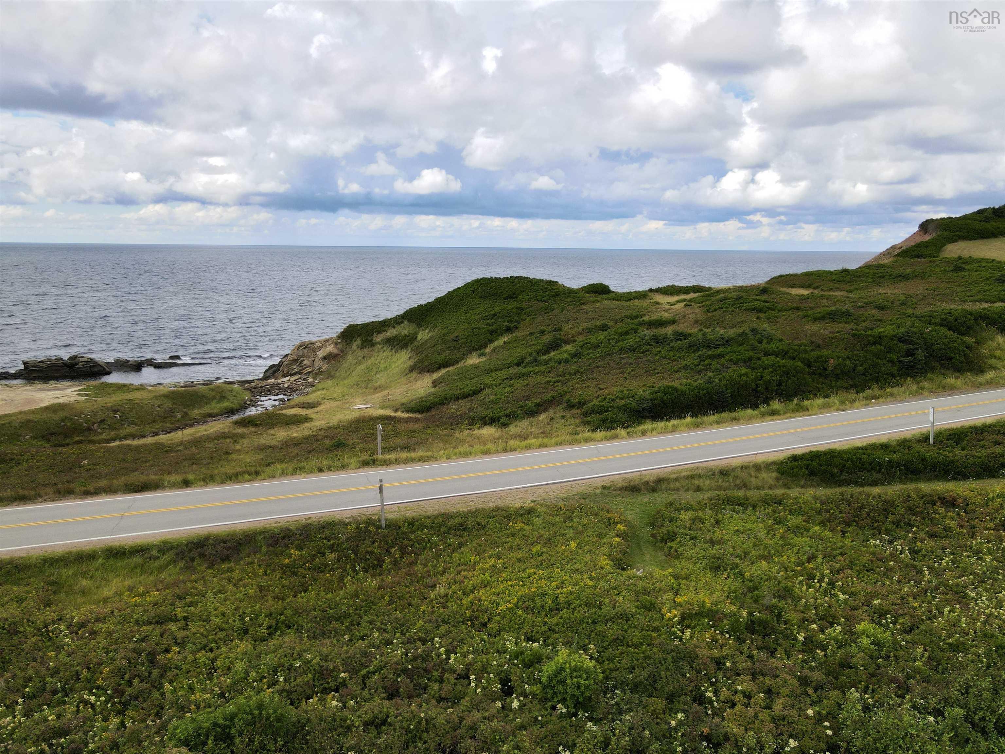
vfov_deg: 56.8
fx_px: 697
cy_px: 377
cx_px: 502
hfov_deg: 71.6
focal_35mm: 24
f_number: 2.8
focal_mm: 4.5
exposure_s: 1/725
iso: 100
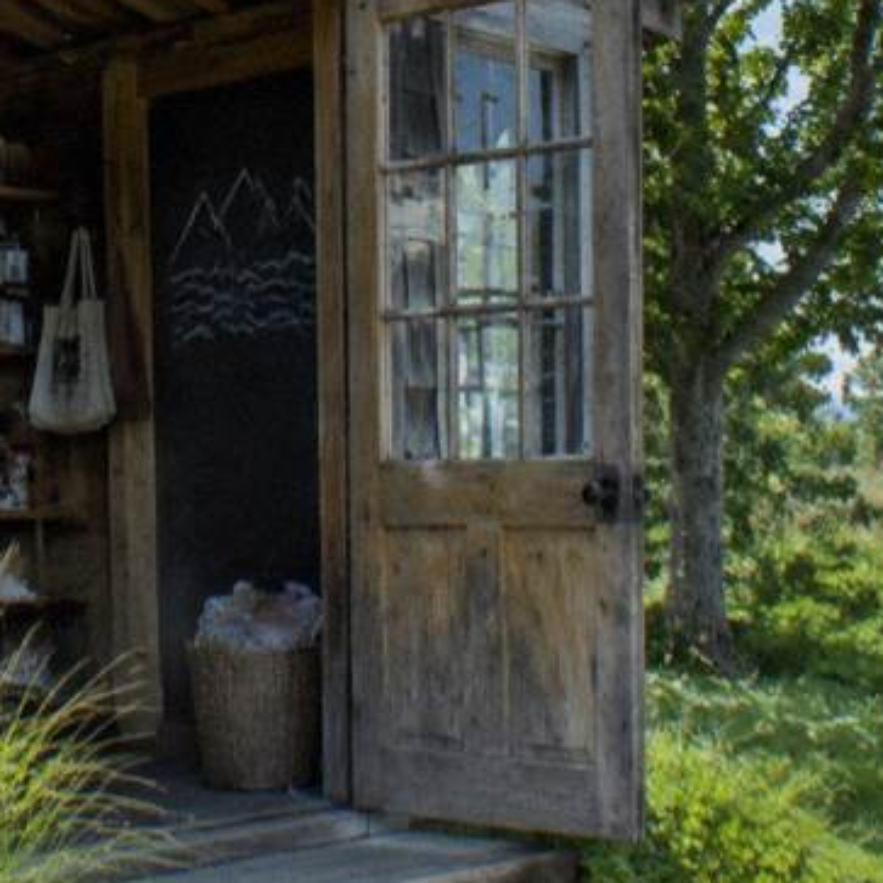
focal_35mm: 82
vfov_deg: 21.1
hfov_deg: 20.7
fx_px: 2366
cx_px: 808
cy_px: 550
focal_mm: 35
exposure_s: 1/1000
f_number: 4.5
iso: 320
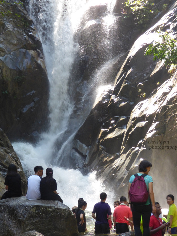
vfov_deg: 15.0
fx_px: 893
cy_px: 125
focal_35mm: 131
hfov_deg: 11.3
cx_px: 89
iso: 320
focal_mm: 20.04
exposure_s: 1/125
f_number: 5
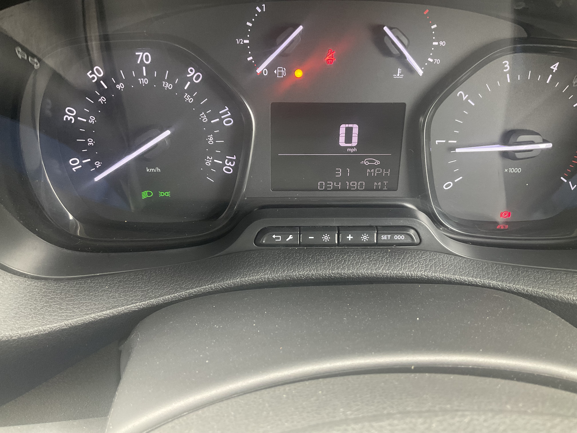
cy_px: 216
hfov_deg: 61.7
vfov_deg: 48.2
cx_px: 288
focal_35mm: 29
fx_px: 483
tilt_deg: -45.3
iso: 125
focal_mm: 3
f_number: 1.8
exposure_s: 1/60
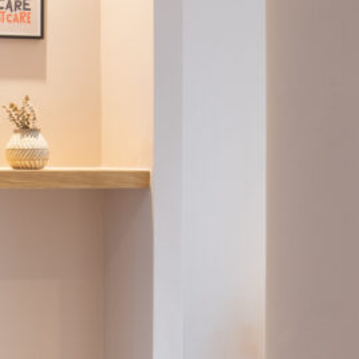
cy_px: 163
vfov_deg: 17.6
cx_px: -226
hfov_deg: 15.7
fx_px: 1162
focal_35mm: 99
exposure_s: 1/2.5
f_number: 8
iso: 320
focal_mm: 30
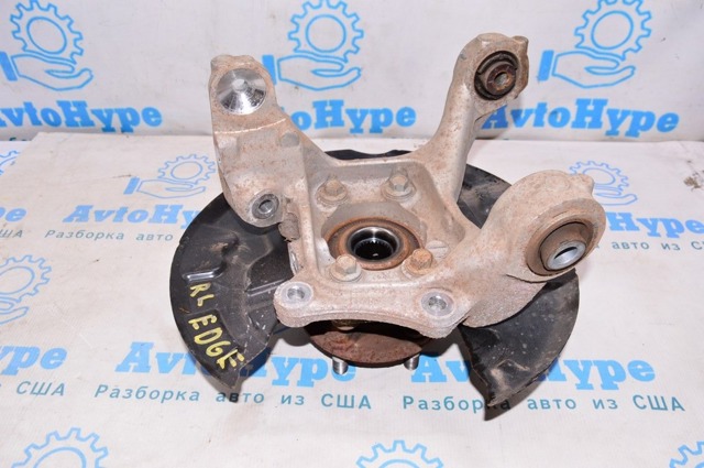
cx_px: 352
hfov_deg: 59.6
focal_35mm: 32
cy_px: 234
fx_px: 615
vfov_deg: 41.6
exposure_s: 1/125
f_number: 8
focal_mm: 21
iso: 1600
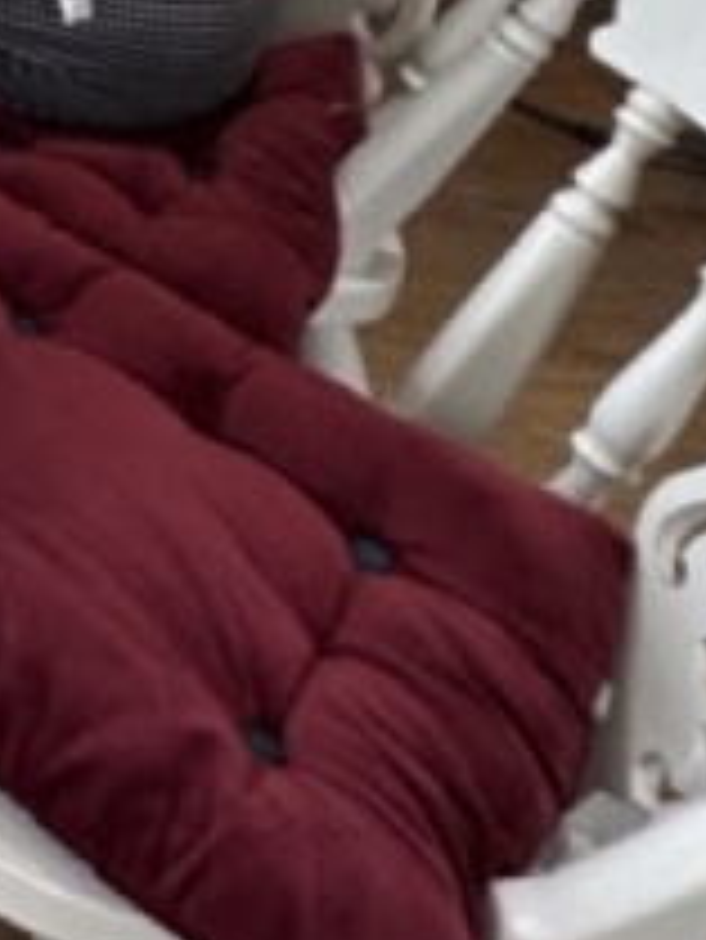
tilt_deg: -16.7
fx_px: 1874
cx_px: -960
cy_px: -603
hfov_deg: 14.5
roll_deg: +0.9
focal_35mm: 69
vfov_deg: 21.6
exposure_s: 1/100
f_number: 2.2
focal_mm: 2.22
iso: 100
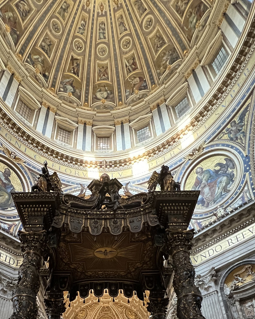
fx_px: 255
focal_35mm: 27
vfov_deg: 52.5
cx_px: 102
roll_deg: +0.2
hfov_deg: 52.8
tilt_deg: +29.8
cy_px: 311
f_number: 1.8
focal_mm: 1.57
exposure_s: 1/50
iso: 800
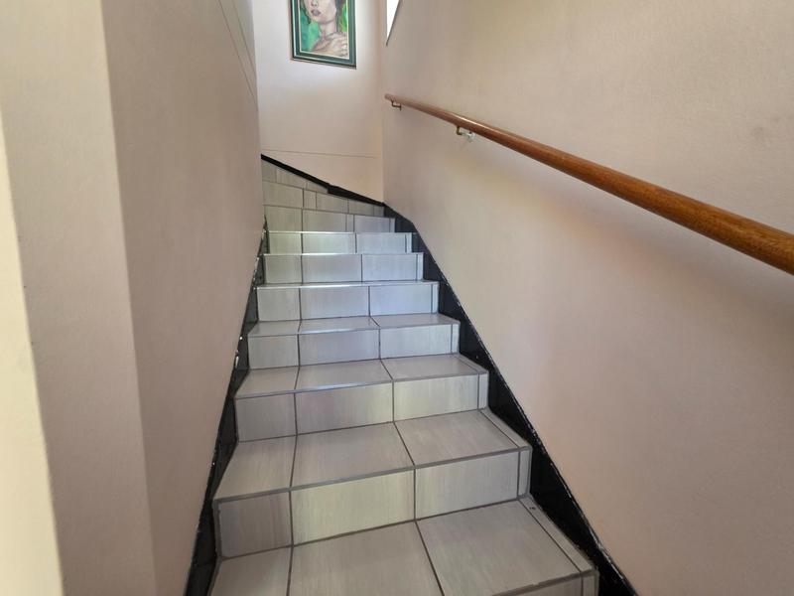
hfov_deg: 106.2
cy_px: 298
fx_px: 298
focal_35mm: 13
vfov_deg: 89.9
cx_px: 397
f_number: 1.9
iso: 250
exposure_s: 1/50
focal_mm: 2.2
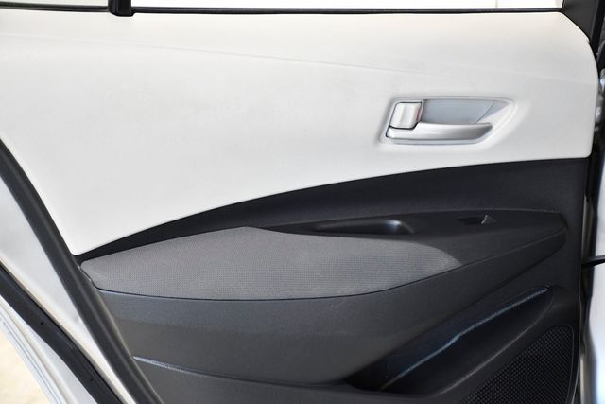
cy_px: 202
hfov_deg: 24.2
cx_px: 302
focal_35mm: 84
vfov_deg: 16.3
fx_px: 1412
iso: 2500
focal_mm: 56
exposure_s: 1/160
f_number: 4.8
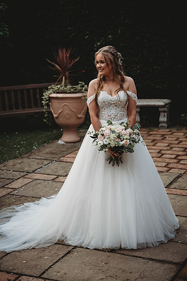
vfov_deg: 28.9
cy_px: 140
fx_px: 547
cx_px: 94
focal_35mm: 70
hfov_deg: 19.4
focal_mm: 70
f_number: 2.8
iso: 100
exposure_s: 1/1000
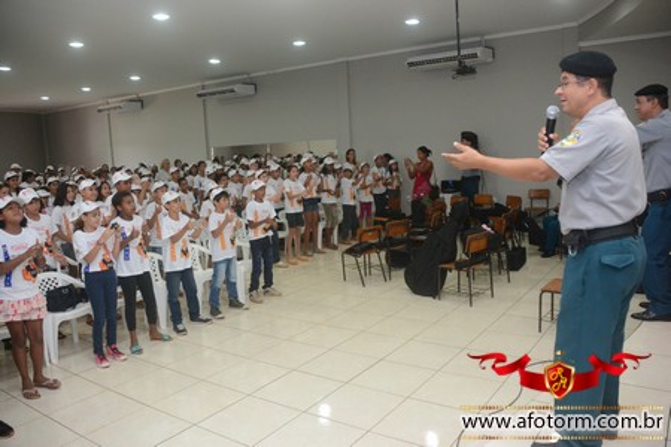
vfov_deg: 43.6
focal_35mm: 30
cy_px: 224
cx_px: 336
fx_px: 559
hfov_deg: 61.9
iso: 1600
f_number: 3.5
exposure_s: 1/125
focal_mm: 20
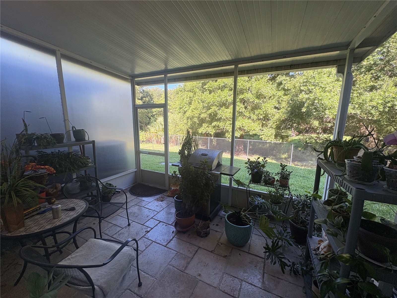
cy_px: 149
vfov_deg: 85.7
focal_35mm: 14
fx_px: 161
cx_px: 198
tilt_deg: -10.1
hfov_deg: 102.1
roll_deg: -0.8
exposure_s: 1/99
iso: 40
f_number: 2.2
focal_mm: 2.22
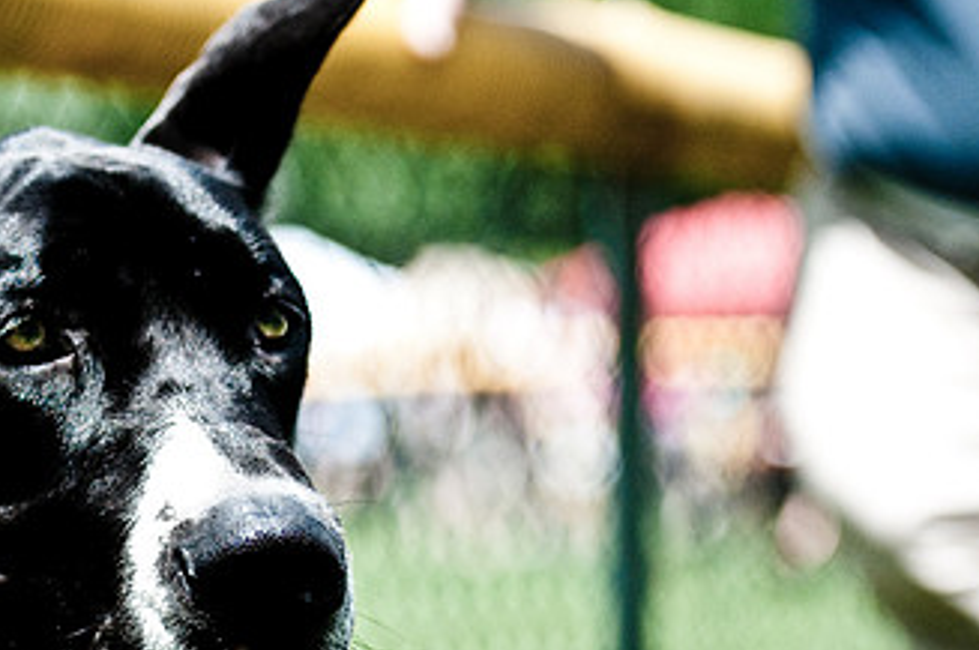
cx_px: 168
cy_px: 508
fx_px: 5051
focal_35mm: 186
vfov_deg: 7.4
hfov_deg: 11.0
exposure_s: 1/3200
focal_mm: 70
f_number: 2.8
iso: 200
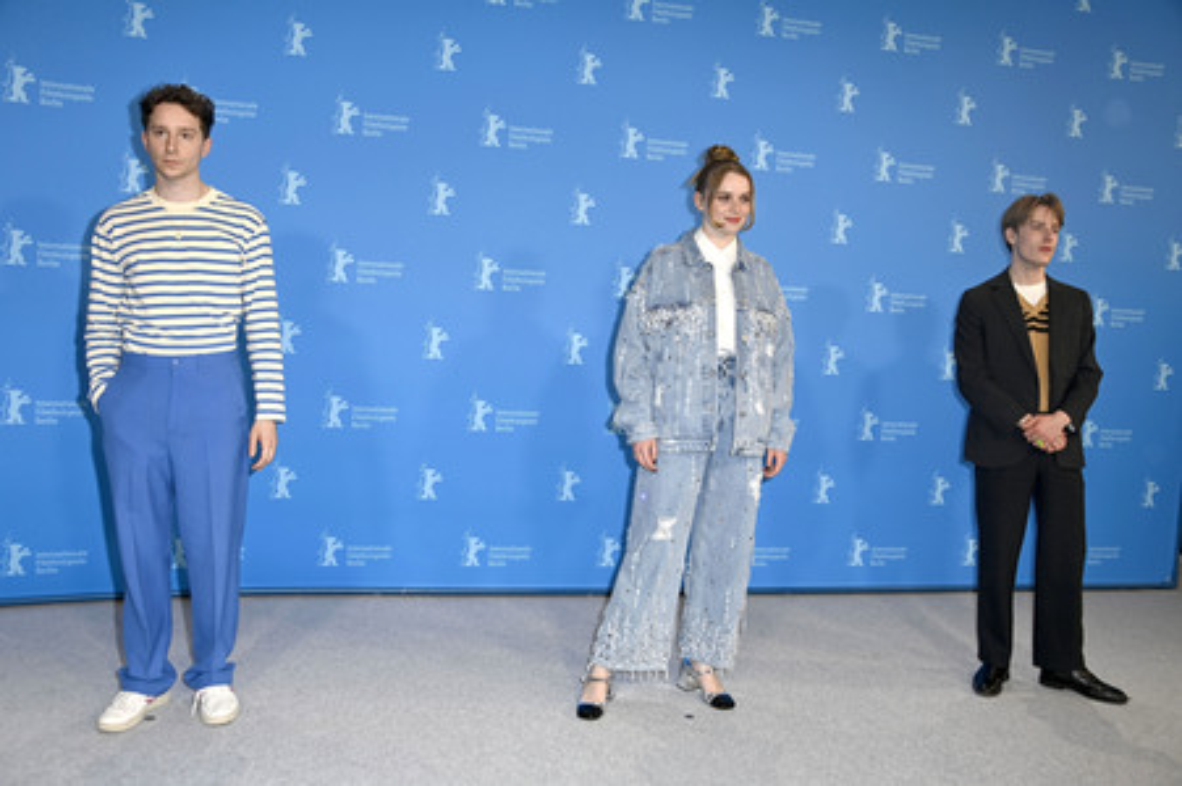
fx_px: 919
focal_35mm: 28
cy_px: 393
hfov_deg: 65.5
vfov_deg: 46.3
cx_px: 591
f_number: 5.6
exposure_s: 1/200
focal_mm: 28
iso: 800
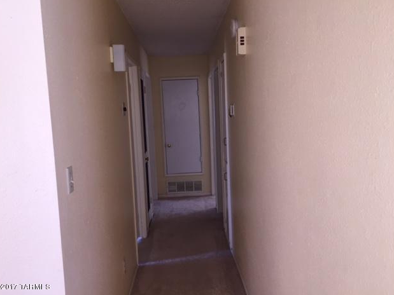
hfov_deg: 60.0
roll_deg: +1.2
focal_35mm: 30
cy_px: 147
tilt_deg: -5.2
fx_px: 341
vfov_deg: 46.8
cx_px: 195
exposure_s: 1/30
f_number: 2.2
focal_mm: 4.15
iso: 50
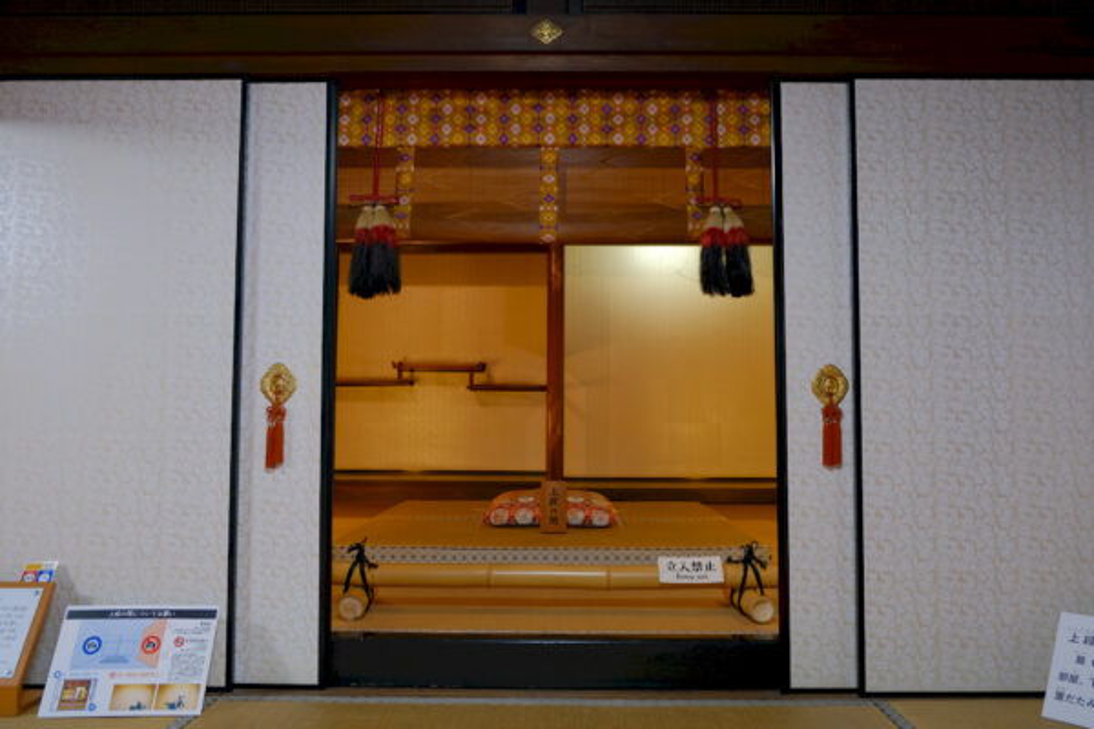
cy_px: 364
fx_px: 820
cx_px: 547
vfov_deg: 47.9
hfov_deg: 67.4
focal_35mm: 27
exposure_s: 1/15
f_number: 2.8
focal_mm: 18
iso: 400
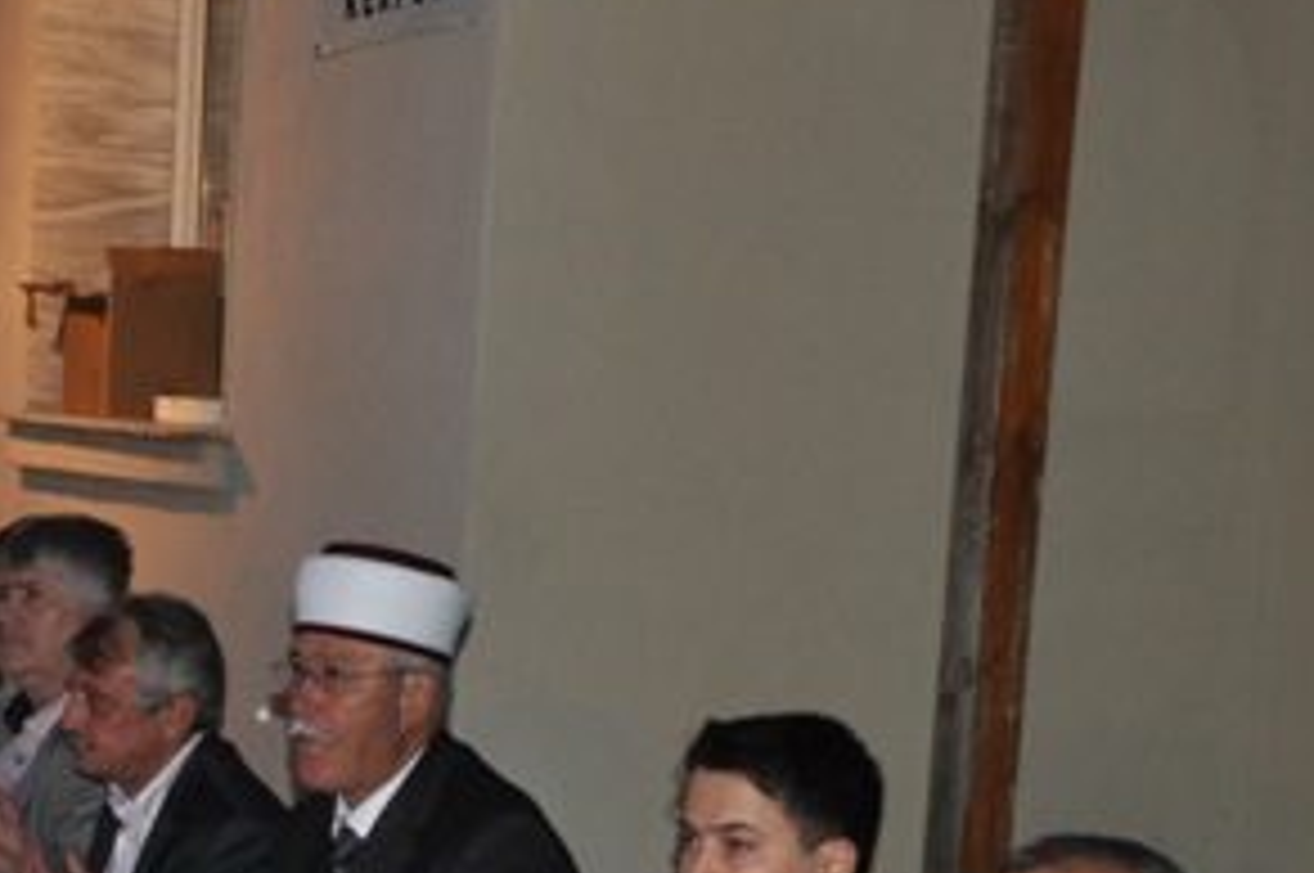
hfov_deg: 21.4
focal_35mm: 91
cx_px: -76
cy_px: 824
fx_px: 3318
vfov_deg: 14.8
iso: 800
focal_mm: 24
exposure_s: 1/60
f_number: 3.8
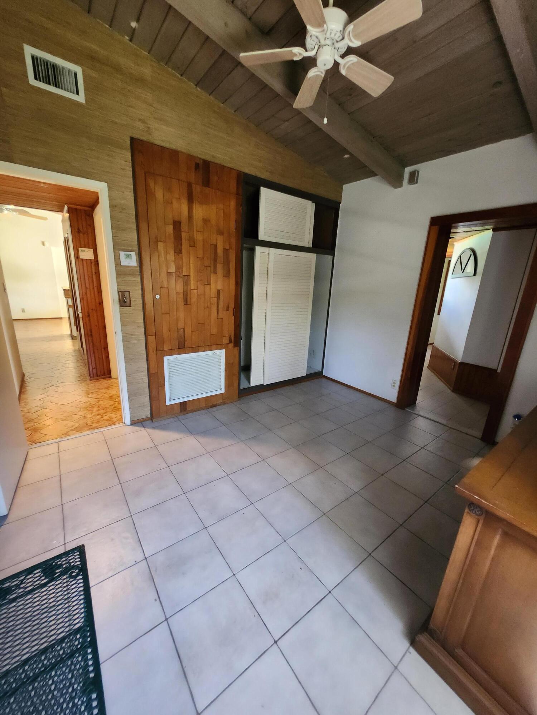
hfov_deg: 89.9
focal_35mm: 13
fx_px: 269
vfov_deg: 106.2
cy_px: 358
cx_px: 268
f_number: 2.2
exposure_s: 1/30
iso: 500
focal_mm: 1.74
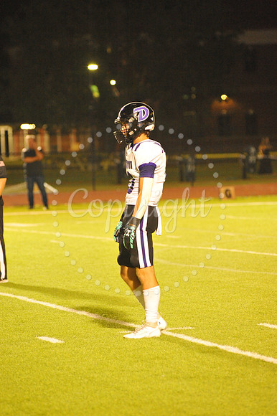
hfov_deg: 6.9
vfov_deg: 10.3
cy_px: 208
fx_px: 2311
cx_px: 138
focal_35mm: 200
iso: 6400
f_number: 5
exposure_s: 1/200
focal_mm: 200
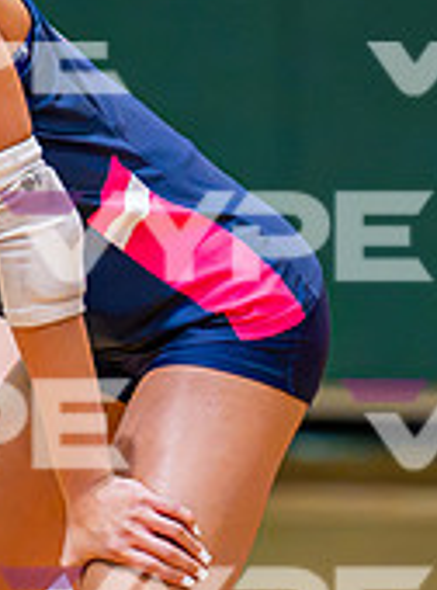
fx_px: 9515
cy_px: 477
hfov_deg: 2.6
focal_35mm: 561
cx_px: 22
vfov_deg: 3.5
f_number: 2.8
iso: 9000
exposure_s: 1/800
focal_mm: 145
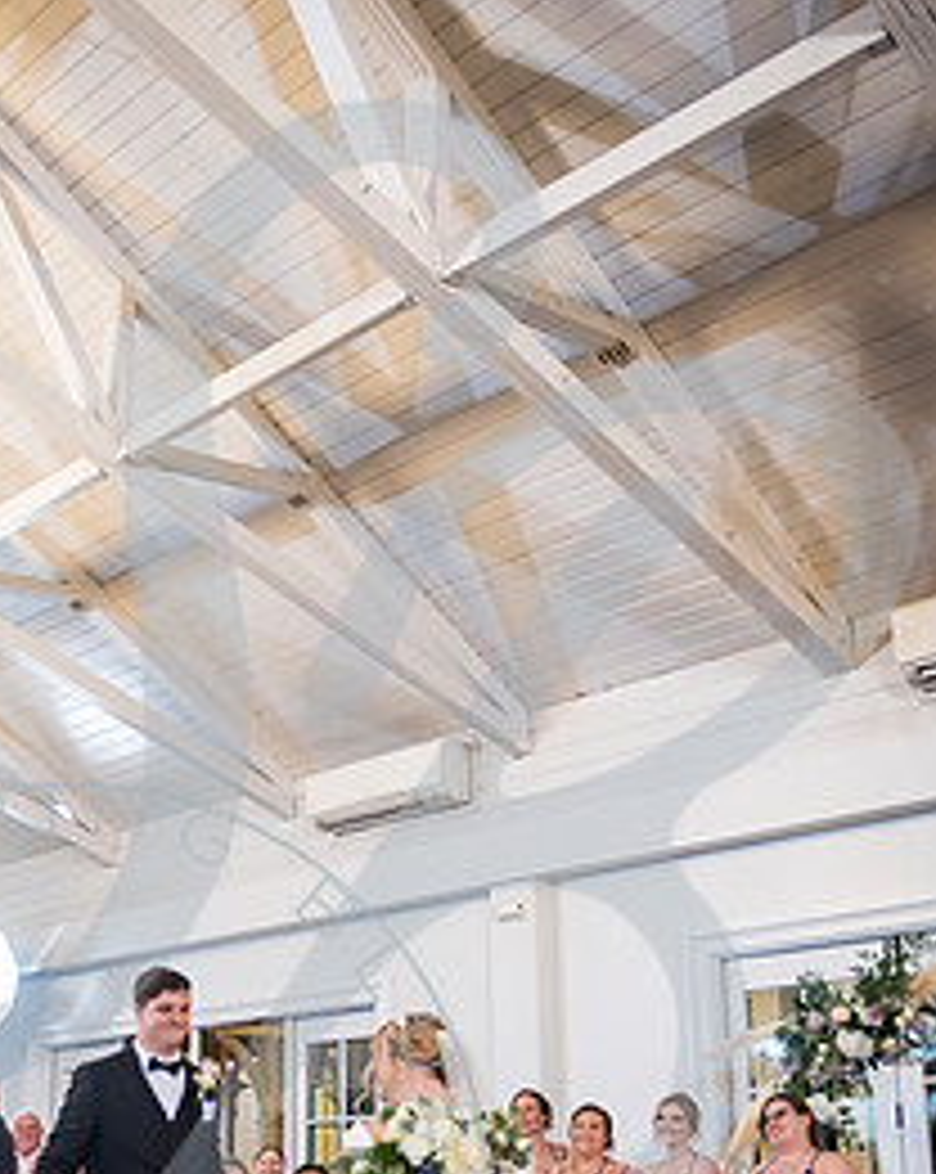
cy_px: 859
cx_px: 274
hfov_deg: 31.6
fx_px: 1631
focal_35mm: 47
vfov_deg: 38.7
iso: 2000
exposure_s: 1/125
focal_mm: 29
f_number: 2.8
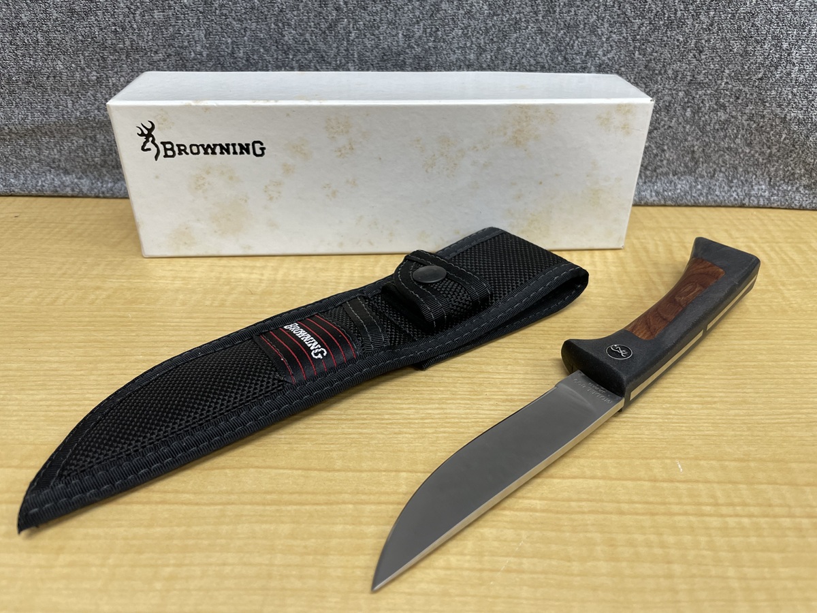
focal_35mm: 26
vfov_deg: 53.1
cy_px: 306
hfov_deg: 67.3
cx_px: 408
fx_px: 614
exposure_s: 1/121
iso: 125
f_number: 1.6
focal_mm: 4.2
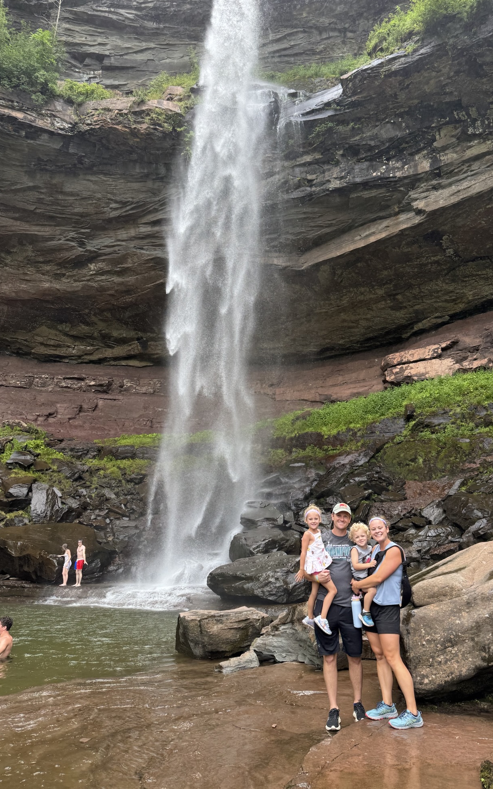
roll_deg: +0.1
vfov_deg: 70.4
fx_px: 559
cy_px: 389
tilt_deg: +18.3
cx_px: 267
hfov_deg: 47.5
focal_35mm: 26
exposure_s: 1/609
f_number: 1.78
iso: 80
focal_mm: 6.76
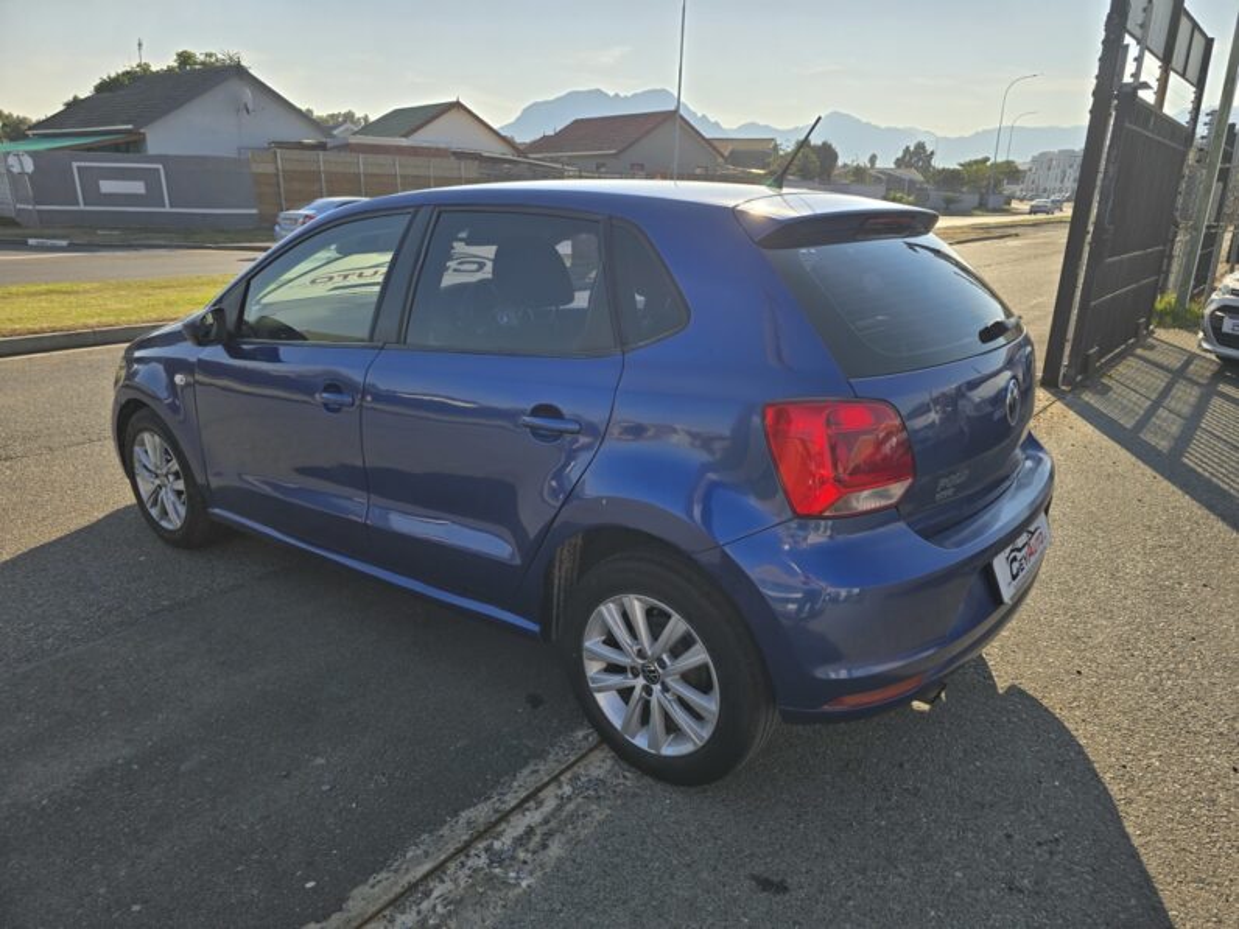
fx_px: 823
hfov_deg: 73.9
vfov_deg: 58.9
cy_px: 464
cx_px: 620
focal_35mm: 23
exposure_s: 1/1117
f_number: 1.7
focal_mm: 6.3
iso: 12
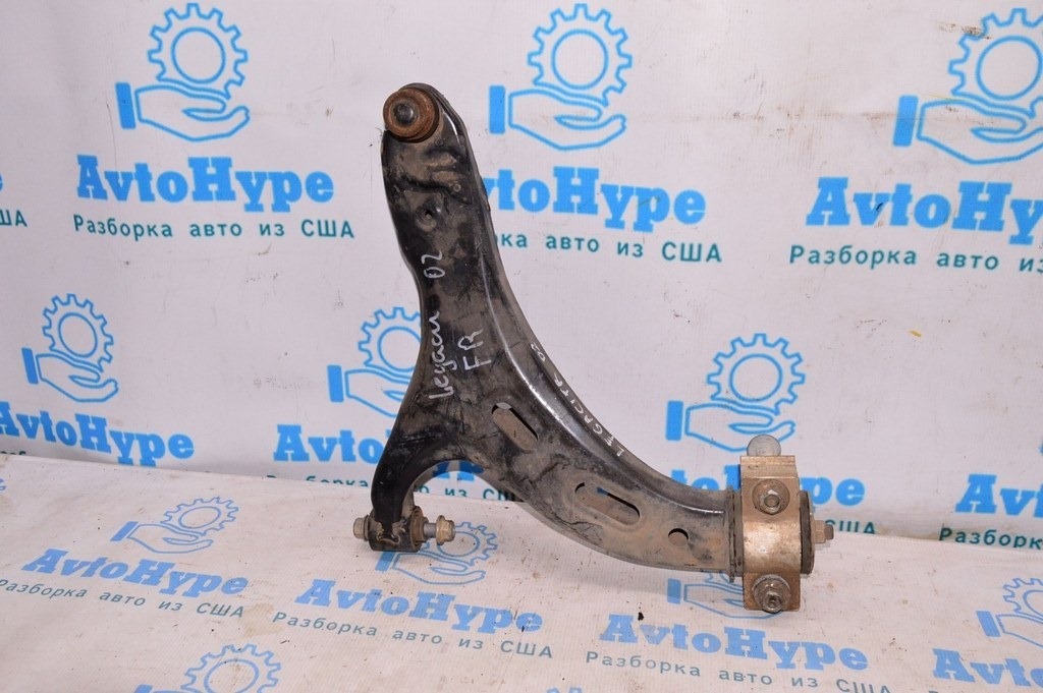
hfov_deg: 57.3
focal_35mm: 33
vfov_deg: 39.9
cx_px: 522
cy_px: 346
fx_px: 955
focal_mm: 22
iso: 1600
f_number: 8
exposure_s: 1/200
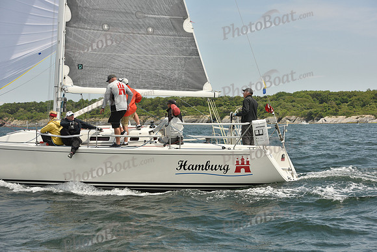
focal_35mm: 70
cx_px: 188
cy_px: 126
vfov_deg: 19.5
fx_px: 733
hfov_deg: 28.8
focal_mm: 70
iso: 400
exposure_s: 1/1600
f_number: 8
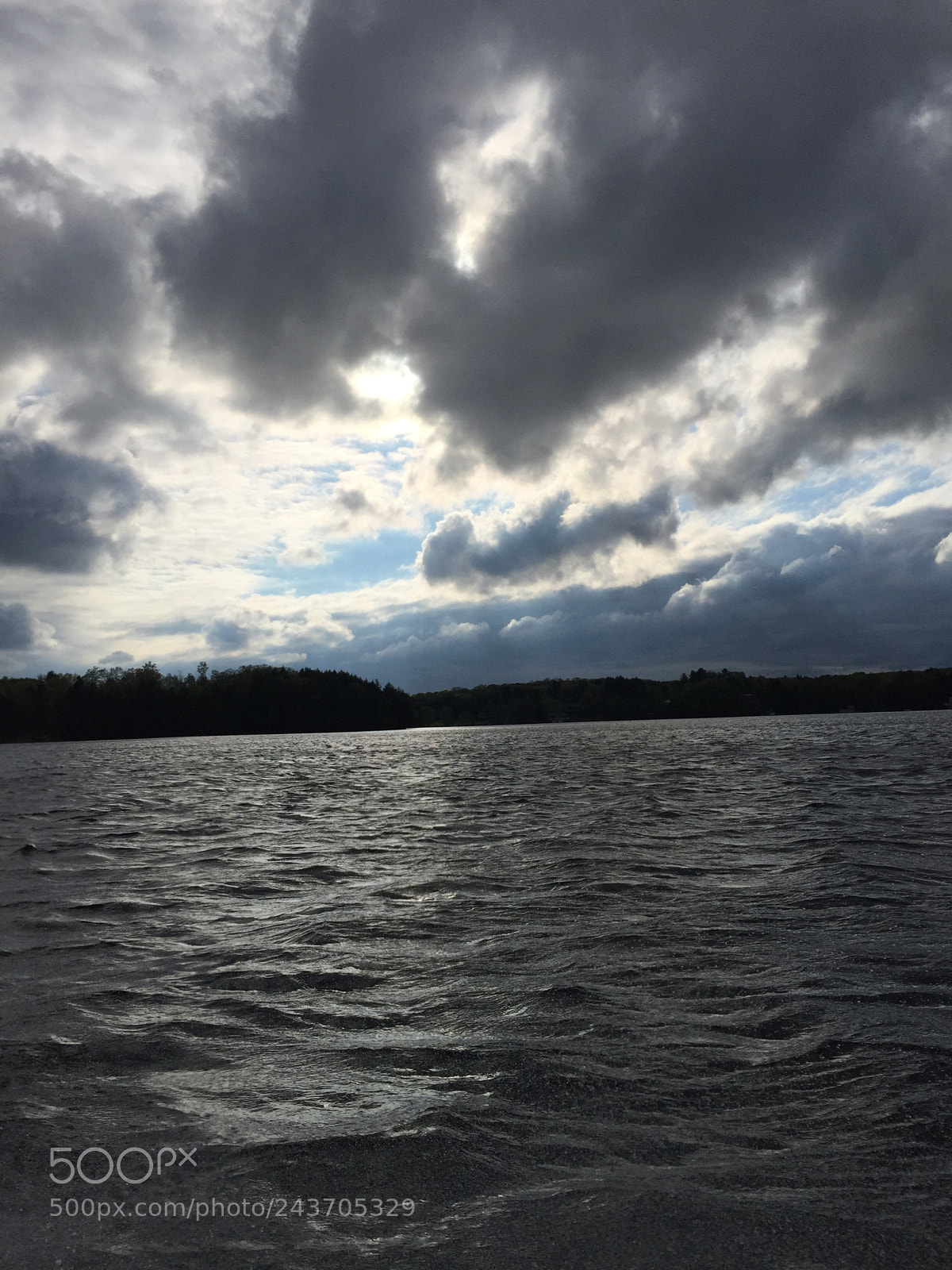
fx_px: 1063
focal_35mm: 29
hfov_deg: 48.2
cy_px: 635
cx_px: 476
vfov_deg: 61.7
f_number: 2.2
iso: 32
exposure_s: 1/13333
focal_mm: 4.15
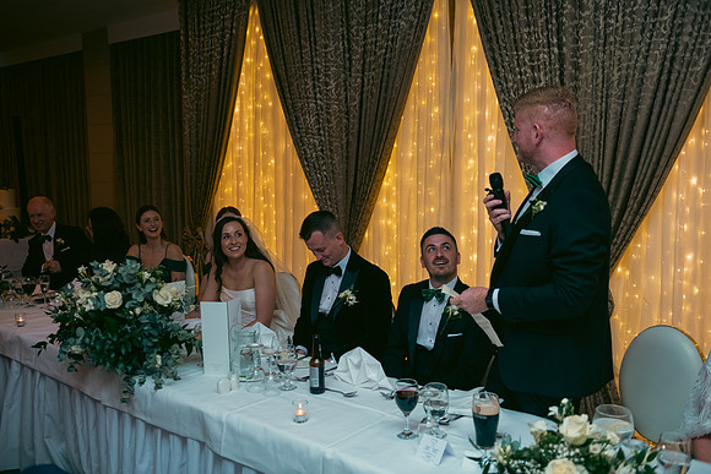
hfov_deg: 53.1
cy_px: 237
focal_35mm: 36
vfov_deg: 36.9
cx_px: 356
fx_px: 711
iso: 800
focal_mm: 36
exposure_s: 1/160
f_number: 3.5
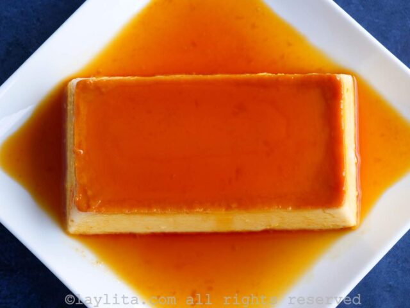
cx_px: 205
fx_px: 1279
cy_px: 154
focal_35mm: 108
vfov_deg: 13.7
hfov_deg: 18.2
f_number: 4
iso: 800
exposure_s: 1/125
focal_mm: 54
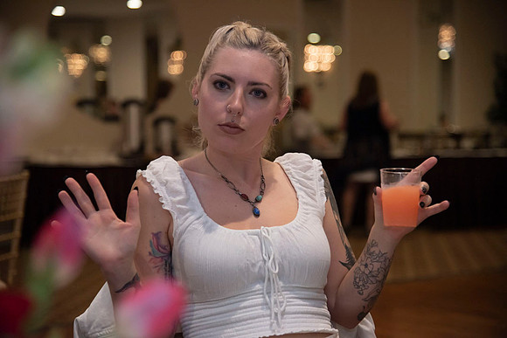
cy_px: 169
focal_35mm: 86
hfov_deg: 23.6
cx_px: 254
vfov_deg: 15.9
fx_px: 1211
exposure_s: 1/200
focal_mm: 86
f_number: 4
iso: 1000
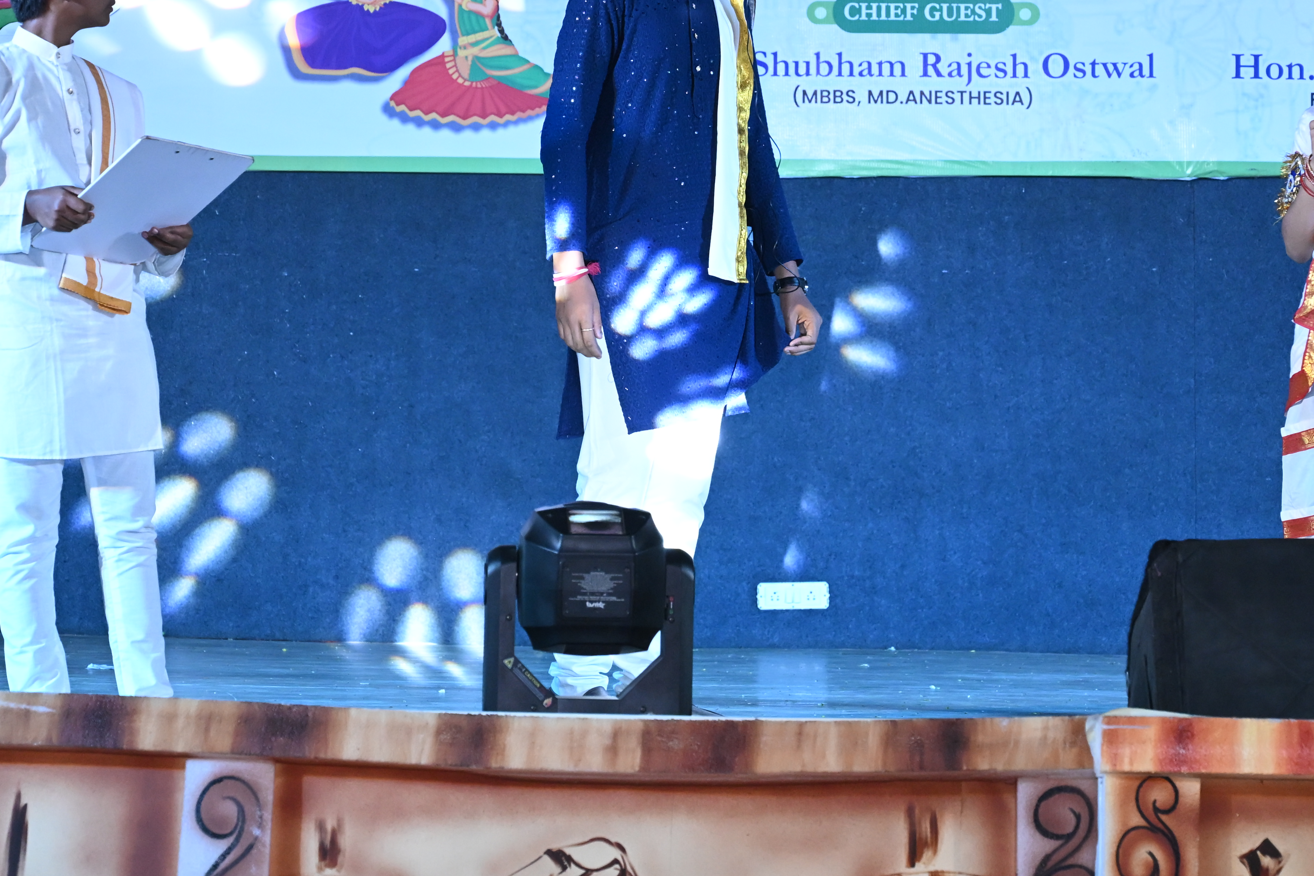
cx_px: 712
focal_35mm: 113
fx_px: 4124
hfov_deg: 18.1
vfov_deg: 12.1
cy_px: 191
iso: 4000
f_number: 5.6
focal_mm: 70
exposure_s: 1/125
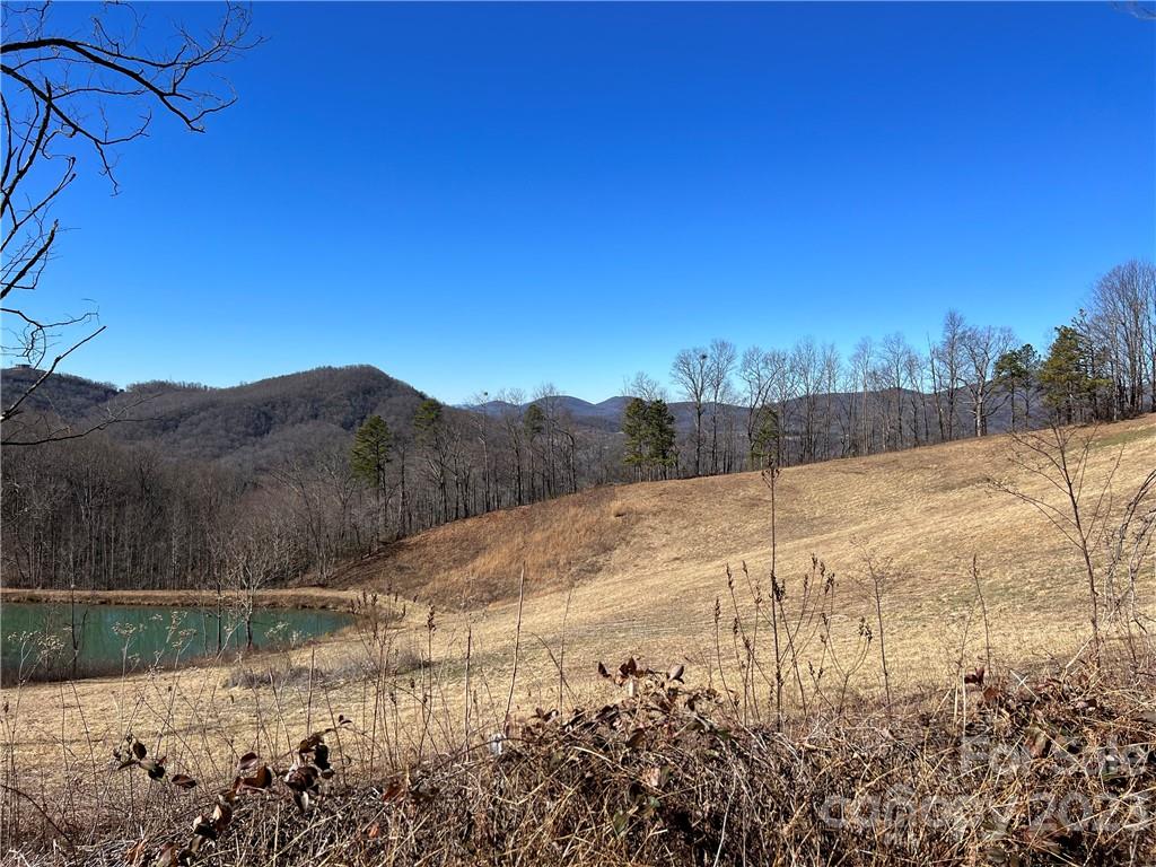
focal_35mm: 26
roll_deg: -1.2
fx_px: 868
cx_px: 578
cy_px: 434
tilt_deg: -1.4
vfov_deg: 53.1
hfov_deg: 67.3
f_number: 1.5
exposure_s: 1/4630
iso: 50
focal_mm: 5.7
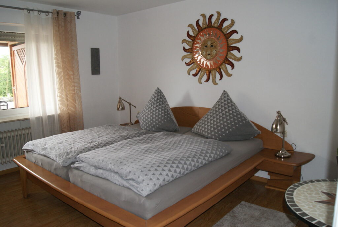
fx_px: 254
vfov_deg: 48.1
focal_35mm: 27
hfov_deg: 67.3
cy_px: 114
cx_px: 169
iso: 400
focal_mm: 18
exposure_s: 1/60
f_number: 5.6
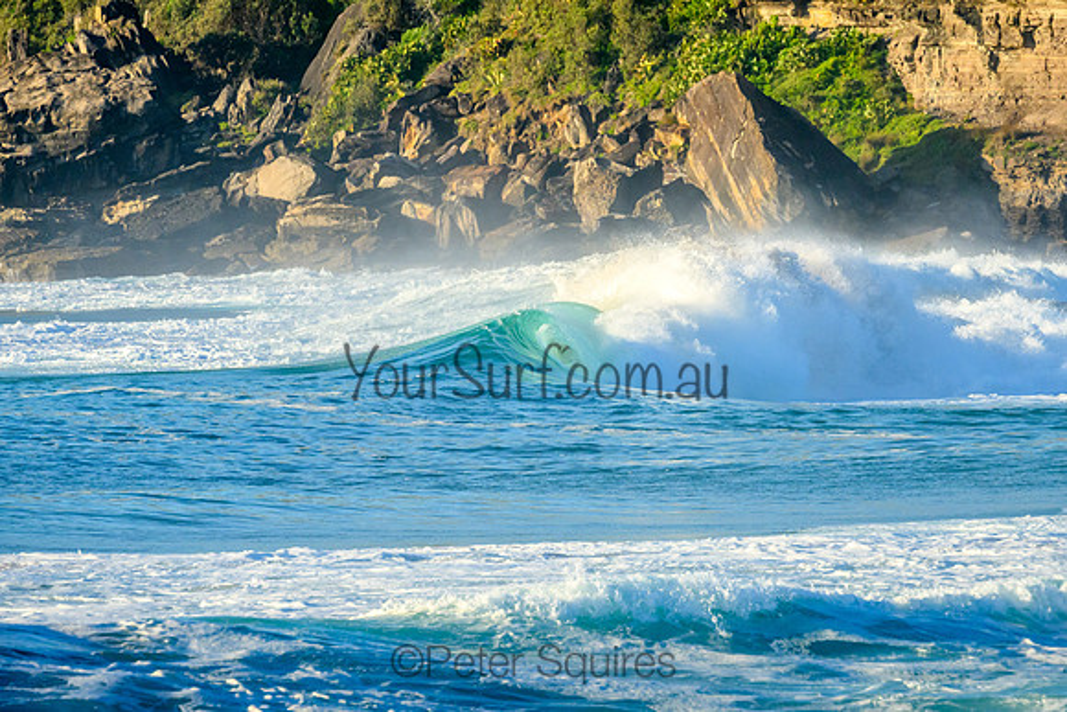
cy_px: 348
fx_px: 16285
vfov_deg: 2.5
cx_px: 589
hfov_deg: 3.8
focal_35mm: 549
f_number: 9
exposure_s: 1/2000
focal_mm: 400
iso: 1000
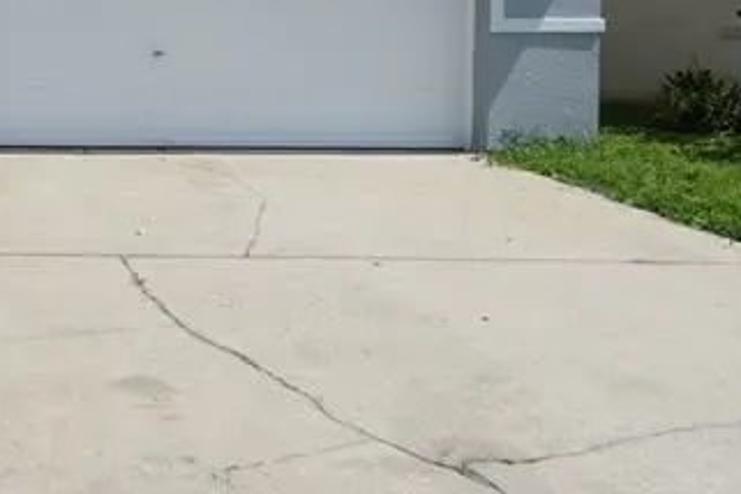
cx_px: -194
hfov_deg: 30.7
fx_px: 1082
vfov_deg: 24.8
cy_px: 25
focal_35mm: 53
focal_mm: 11
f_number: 16
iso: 100
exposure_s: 1/80
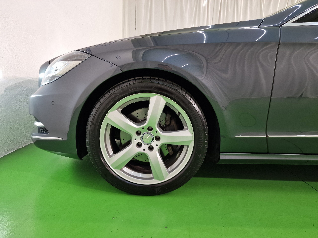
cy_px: 119
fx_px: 211
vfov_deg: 58.9
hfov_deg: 73.9
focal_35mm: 23
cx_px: 159
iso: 200
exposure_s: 1/100
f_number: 1.8
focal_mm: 6.4
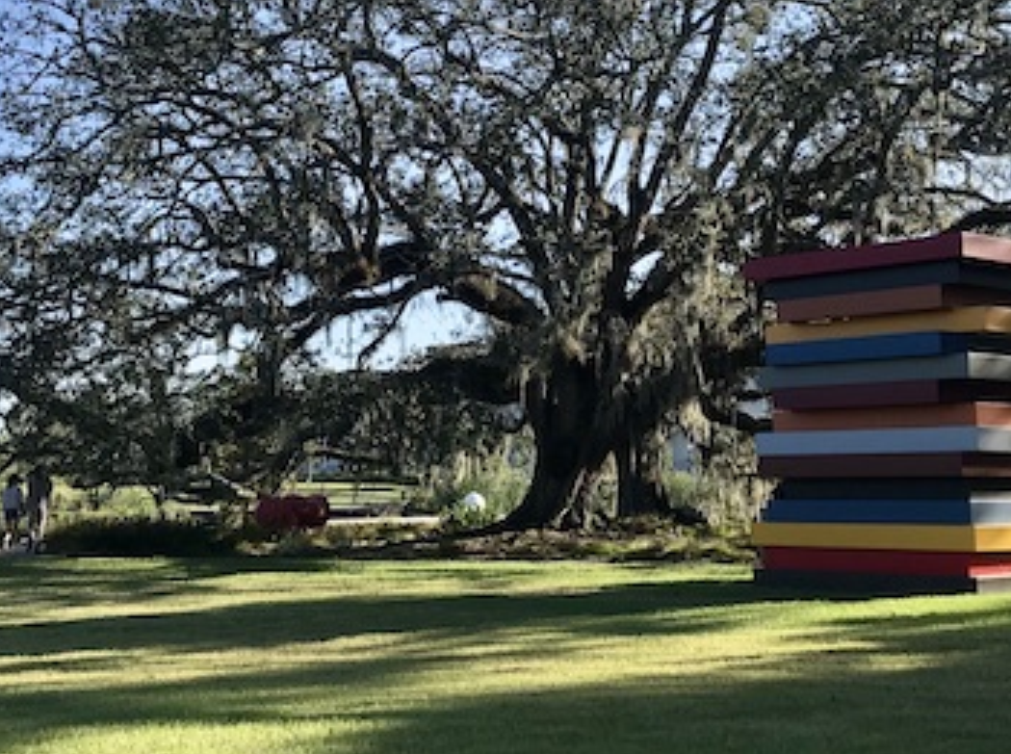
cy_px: 159
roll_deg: +0.2
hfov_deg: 39.6
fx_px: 1399
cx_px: 419
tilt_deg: +9.4
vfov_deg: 29.5
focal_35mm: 48
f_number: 1.8
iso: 20
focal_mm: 3.99
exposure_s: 1/1294
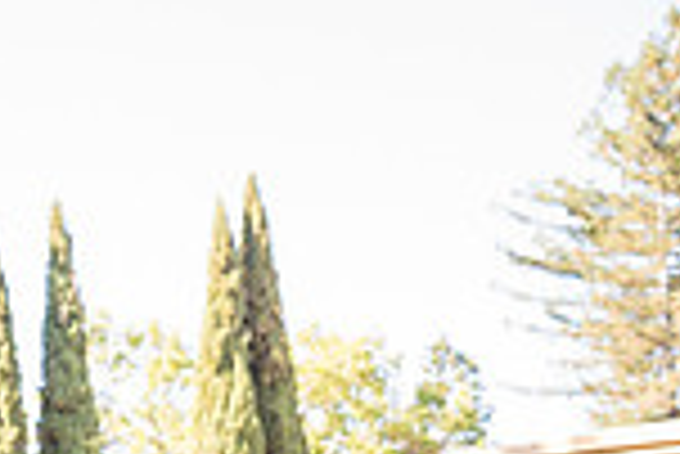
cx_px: -576
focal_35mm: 138
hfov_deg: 13.3
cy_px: 825
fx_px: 2609
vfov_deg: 9.5
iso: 640
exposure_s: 1/400
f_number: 4
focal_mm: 36
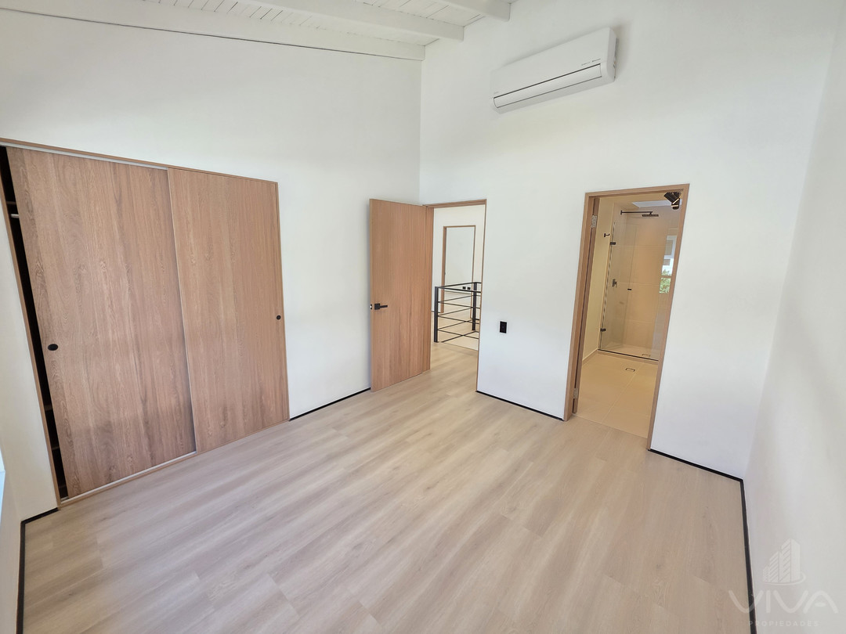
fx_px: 318
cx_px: 423
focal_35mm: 13
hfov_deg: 106.2
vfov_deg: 89.9
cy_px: 317
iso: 320
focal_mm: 2.2
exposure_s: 1/120
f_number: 1.9
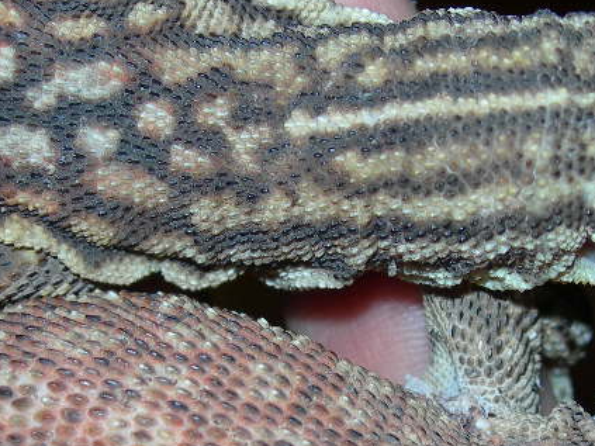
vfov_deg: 16.0
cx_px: 335
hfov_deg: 21.3
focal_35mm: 92
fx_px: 1581
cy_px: 352
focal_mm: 7.8
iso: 50
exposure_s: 1/60.1
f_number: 2.8
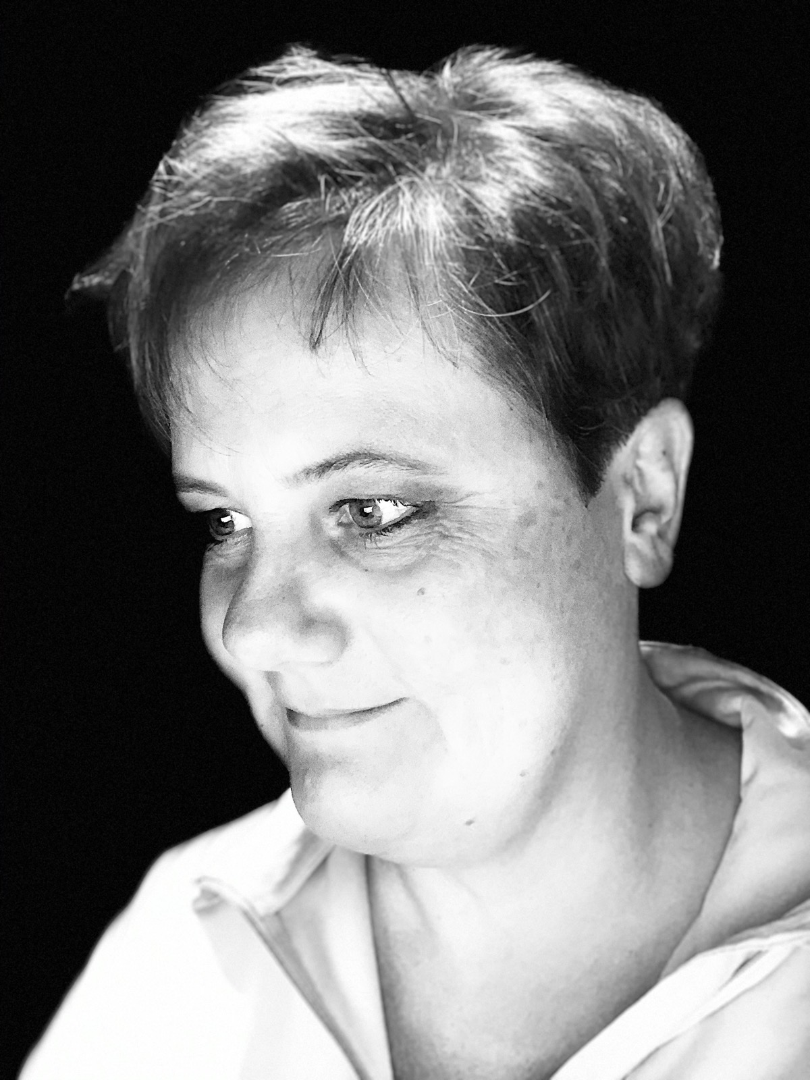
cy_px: 540
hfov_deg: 44.2
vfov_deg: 56.8
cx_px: 405
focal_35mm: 32
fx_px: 998
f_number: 2.2
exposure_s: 1/25
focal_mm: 2.87
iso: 320
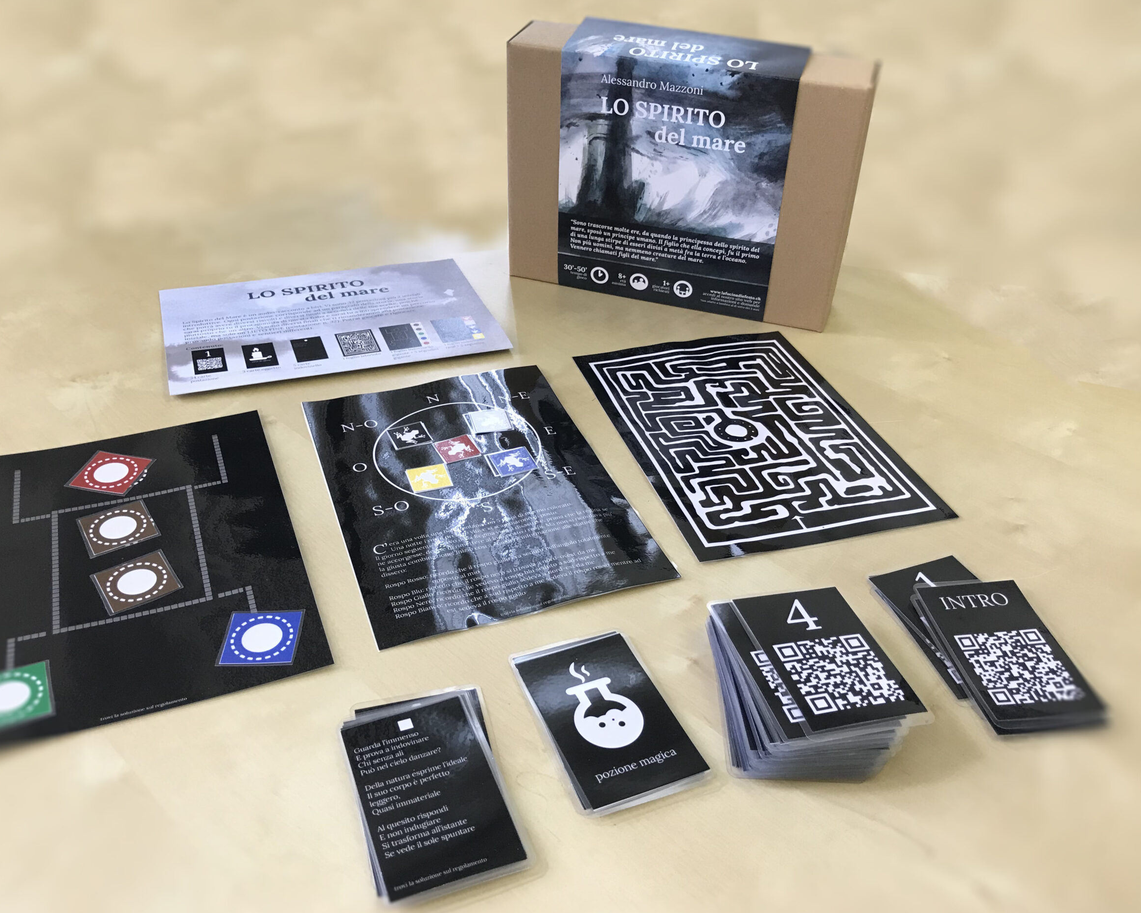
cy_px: 460
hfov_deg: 58.8
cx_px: 549
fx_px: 1013
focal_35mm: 30
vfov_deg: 48.5
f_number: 1.8
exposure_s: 1/33
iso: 25
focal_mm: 3.99
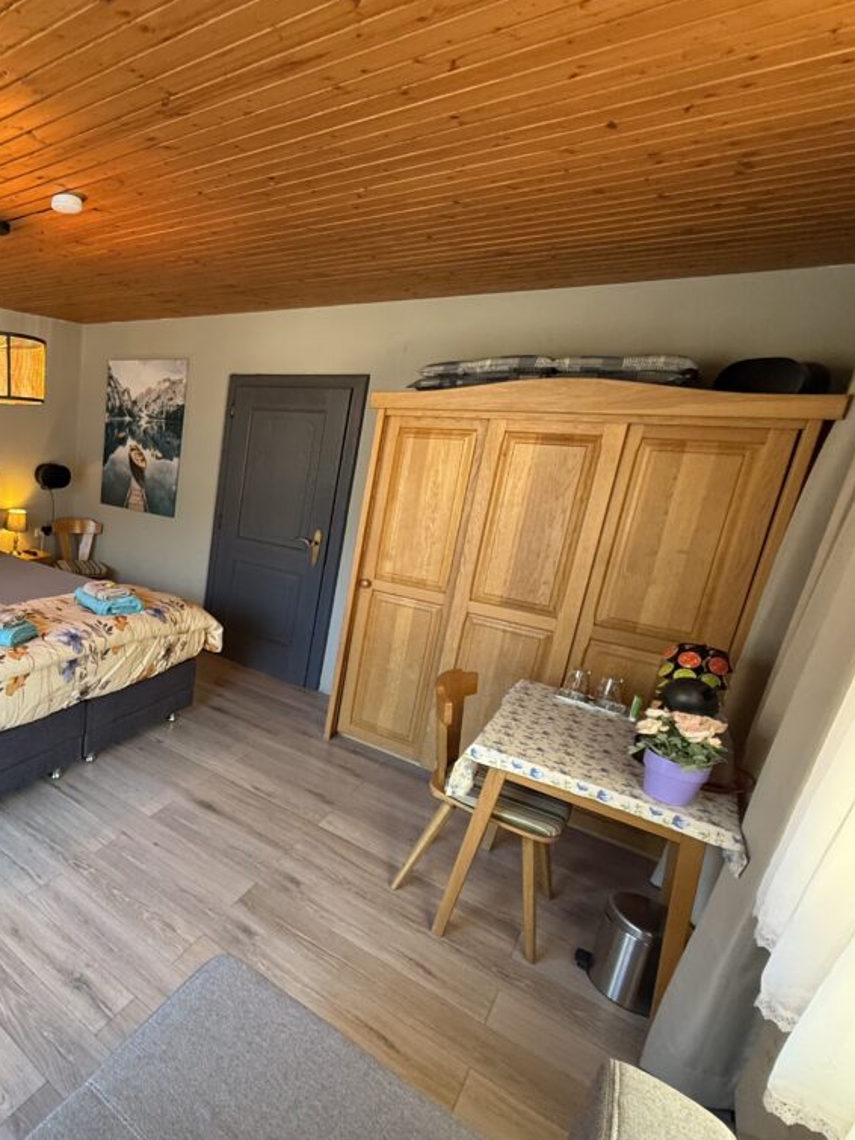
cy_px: 572
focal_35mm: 19
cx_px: 100
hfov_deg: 59.4
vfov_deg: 84.7
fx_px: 626
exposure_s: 1/50
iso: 320
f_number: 2.2
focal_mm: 2.22
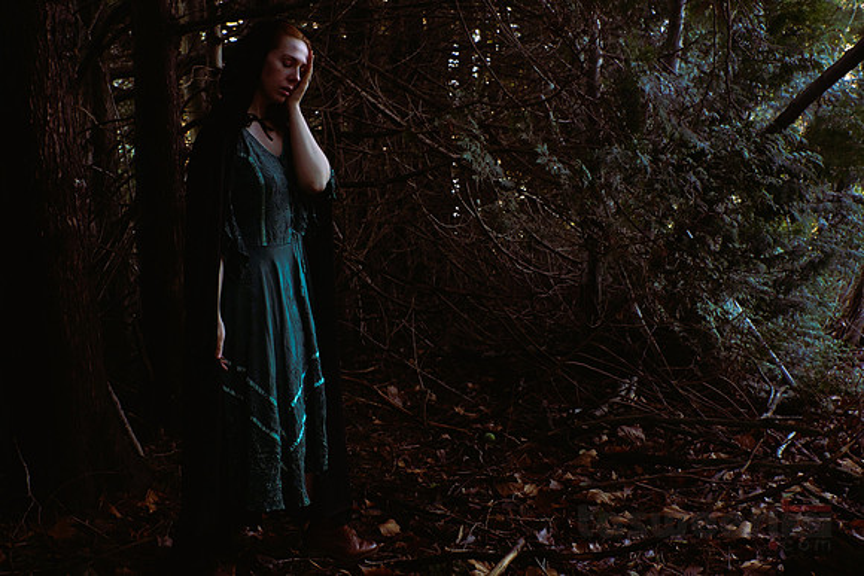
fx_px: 864
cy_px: 288
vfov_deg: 36.9
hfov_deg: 53.1
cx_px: 432
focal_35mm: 36
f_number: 5.6
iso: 400
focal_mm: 24
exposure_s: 1/60
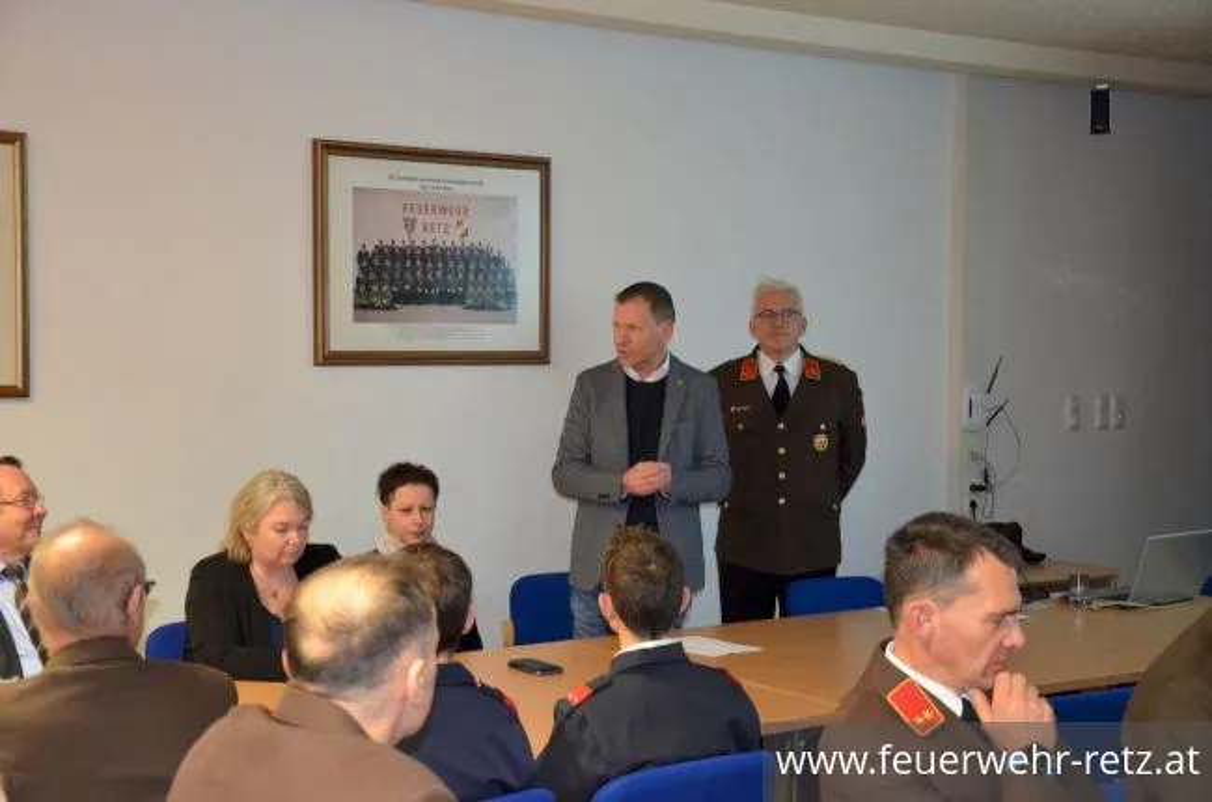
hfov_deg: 35.1
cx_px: 606
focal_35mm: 57
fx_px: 1914
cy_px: 401
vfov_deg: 23.7
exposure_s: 1/60
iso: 2800
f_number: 4.5
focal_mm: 38
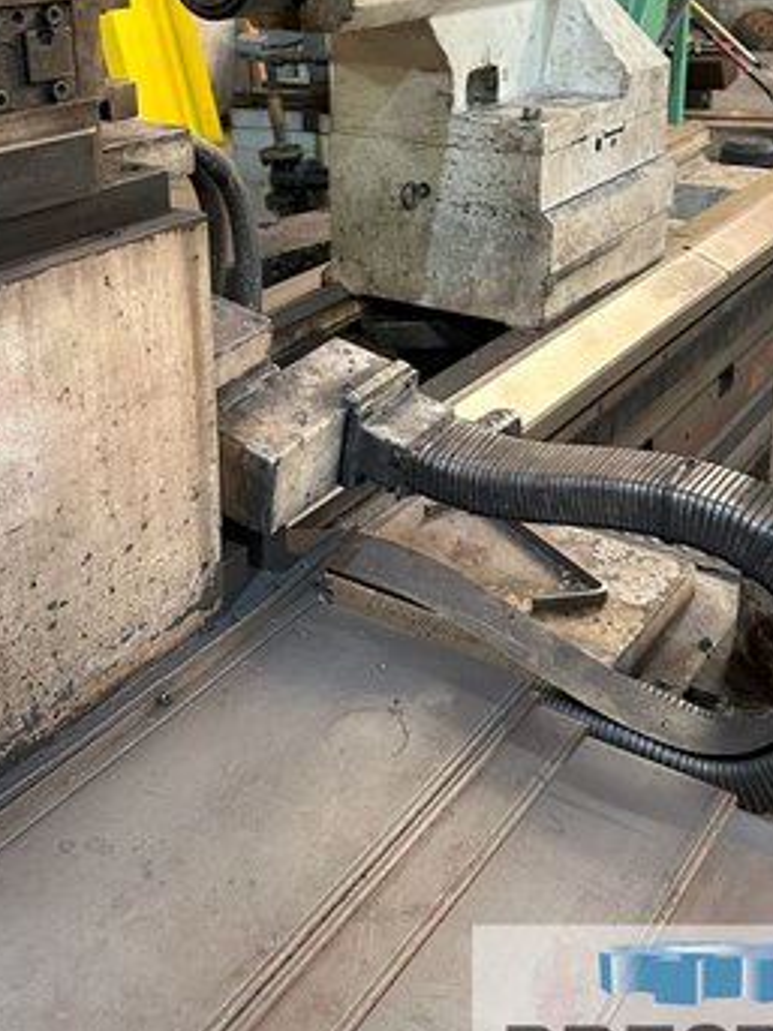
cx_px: 319
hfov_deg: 34.2
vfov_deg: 43.5
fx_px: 1251
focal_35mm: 42
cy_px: 268
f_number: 1.78
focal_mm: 6.86
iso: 320
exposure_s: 1/60
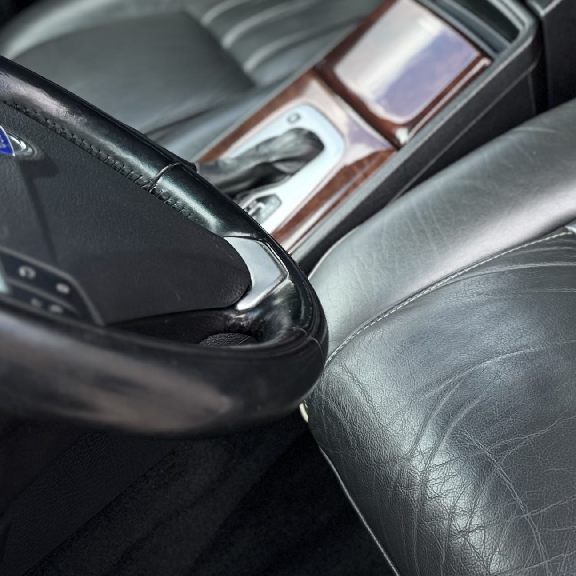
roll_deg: +18.1
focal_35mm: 66
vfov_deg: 25.4
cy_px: 68
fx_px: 1242
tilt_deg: -36.7
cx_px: 693
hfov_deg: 23.8
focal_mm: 6.76
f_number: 1.78
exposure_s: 1/671
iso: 80
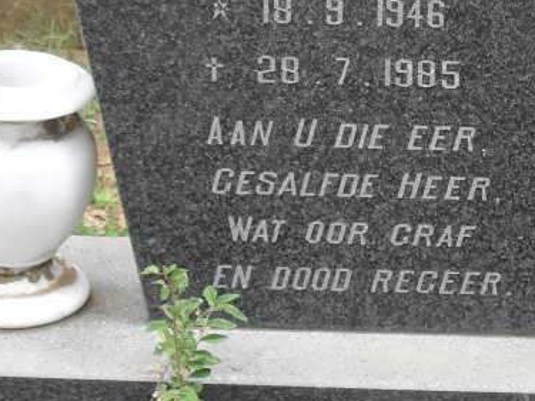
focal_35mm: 157
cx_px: 528
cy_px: 0
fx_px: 2426
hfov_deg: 12.4
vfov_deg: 9.4
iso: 100
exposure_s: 1/125
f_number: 3.9
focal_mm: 8.7
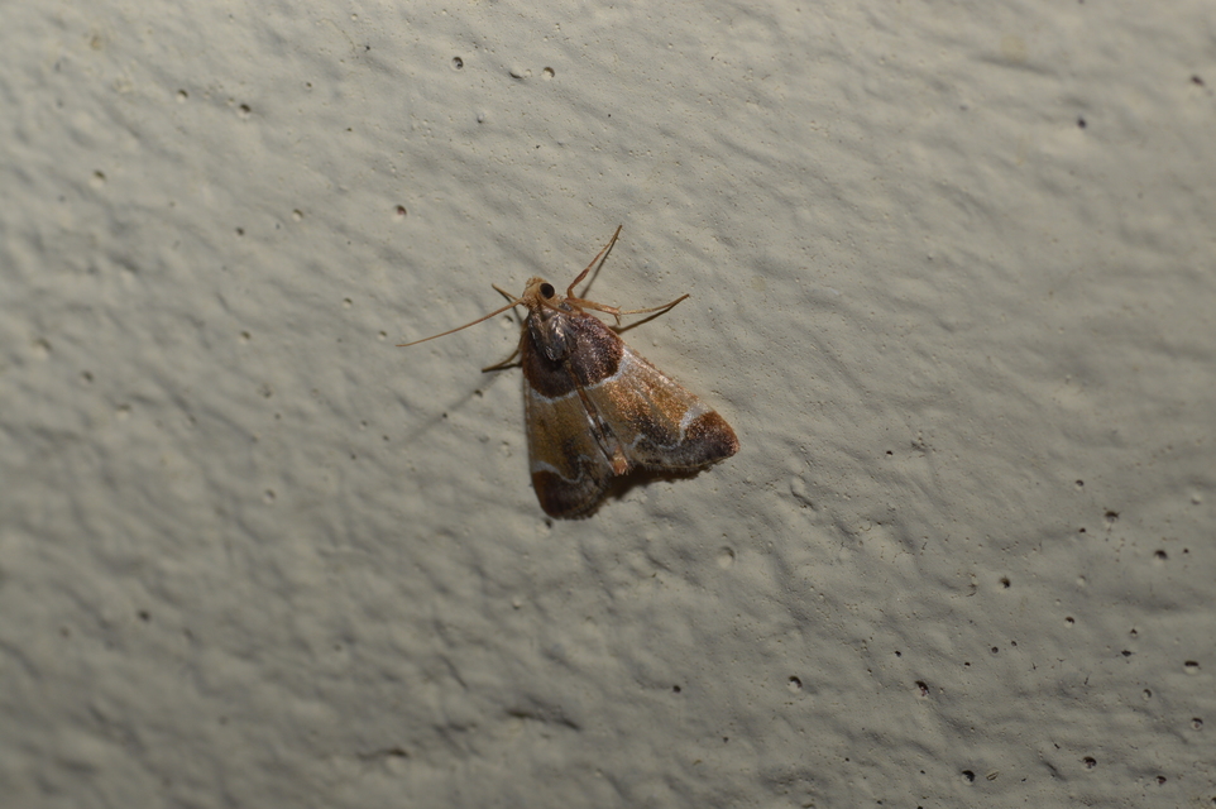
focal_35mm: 158
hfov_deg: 13.0
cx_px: 608
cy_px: 404
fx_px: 5316
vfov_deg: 8.7
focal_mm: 105
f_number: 16
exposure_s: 1/200
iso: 100
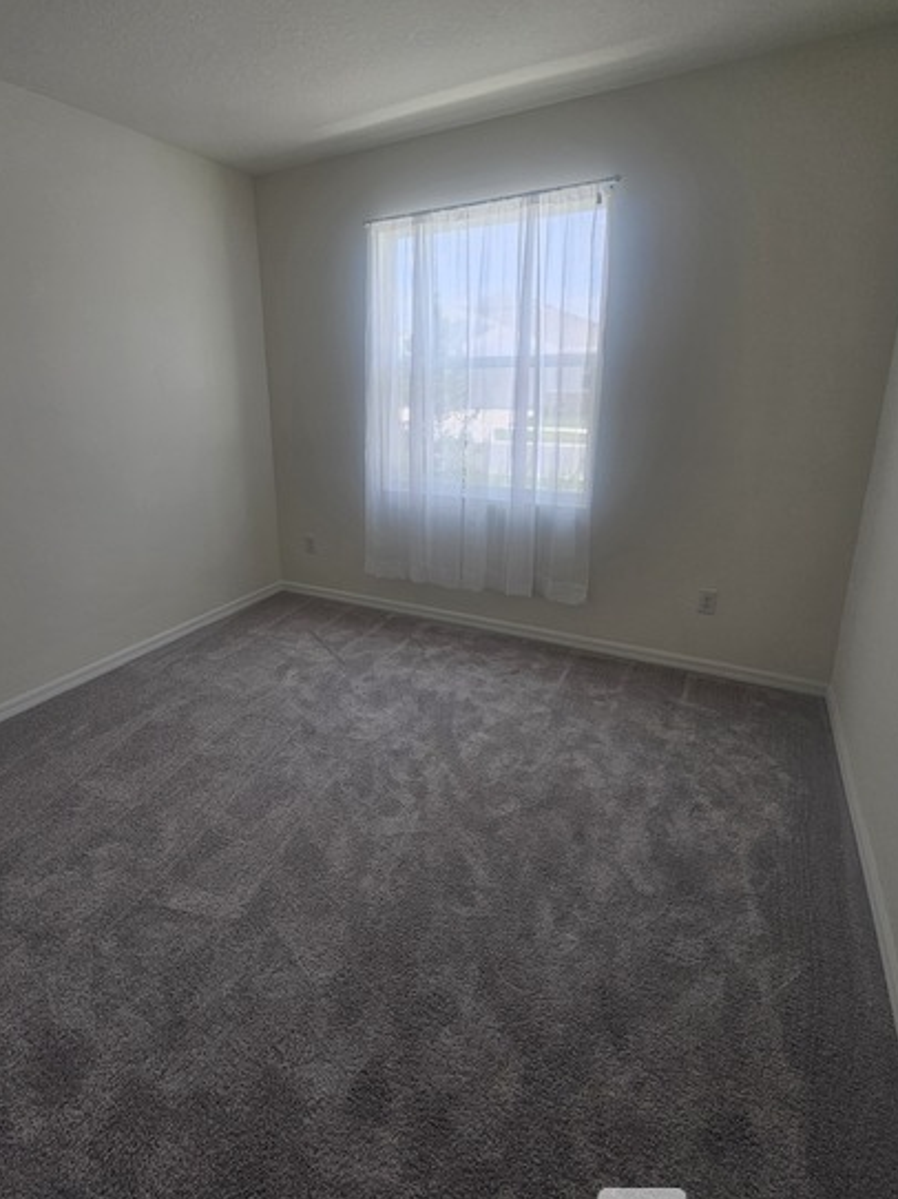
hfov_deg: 77.8
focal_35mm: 16
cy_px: 539
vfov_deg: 94.2
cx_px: 403
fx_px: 554
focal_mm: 2.2
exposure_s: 1/134
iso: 50
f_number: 2.2
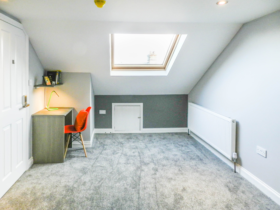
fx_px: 186
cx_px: 140
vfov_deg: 58.9
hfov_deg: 73.9
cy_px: 105
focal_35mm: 23
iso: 280
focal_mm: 4
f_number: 3.4
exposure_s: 1/60
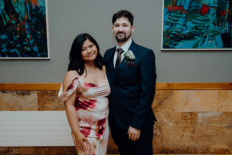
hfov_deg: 58.1
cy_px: 78
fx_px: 209
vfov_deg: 40.7
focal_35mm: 32
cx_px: 116
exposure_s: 1/160
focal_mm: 32
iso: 2500
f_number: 5
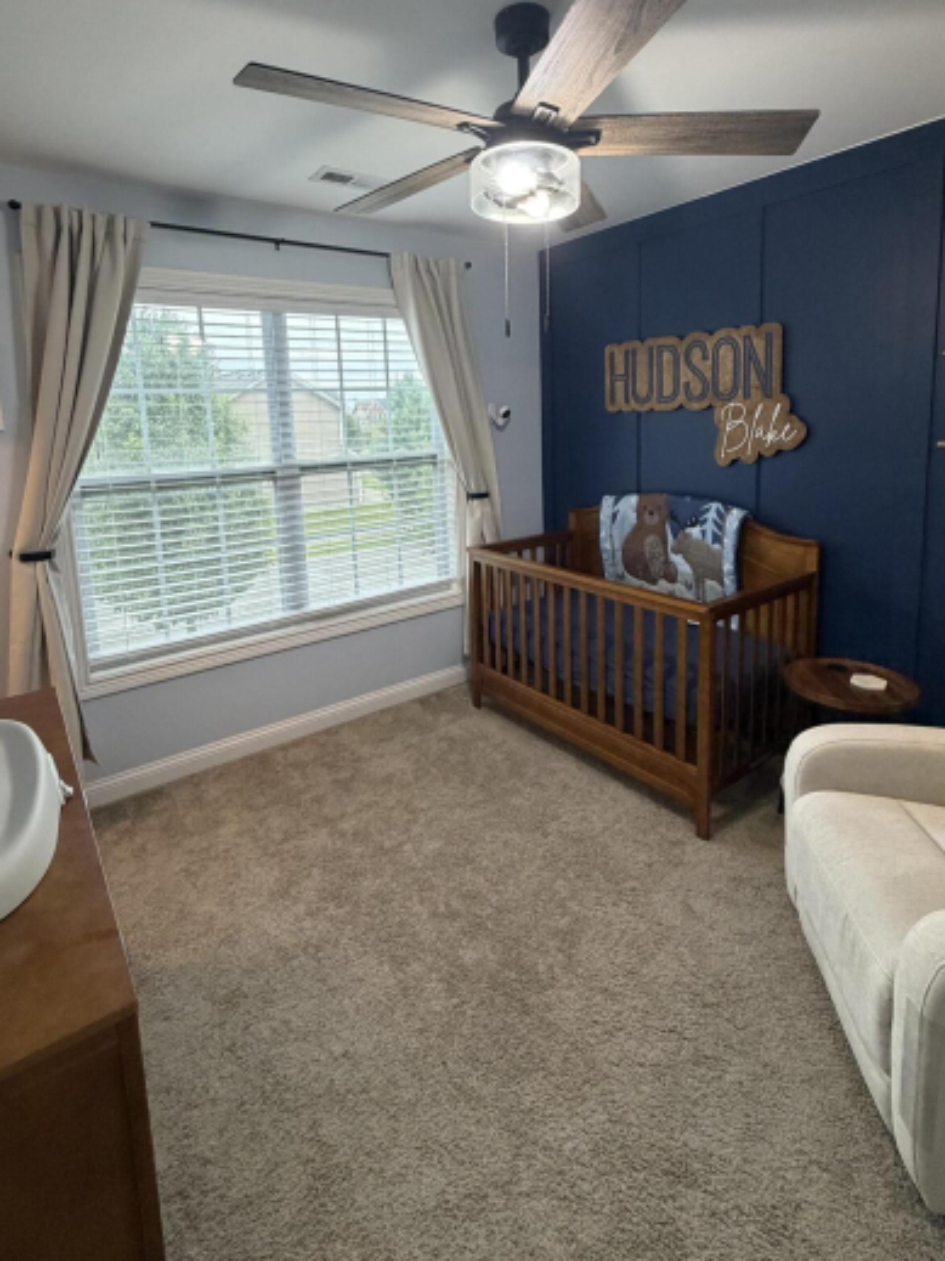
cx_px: 476
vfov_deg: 86.7
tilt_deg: -6.5
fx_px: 655
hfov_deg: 71.6
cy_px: 504
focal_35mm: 18
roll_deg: +1.7
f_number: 2.2
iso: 320
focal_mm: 2.22
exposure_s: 1/60
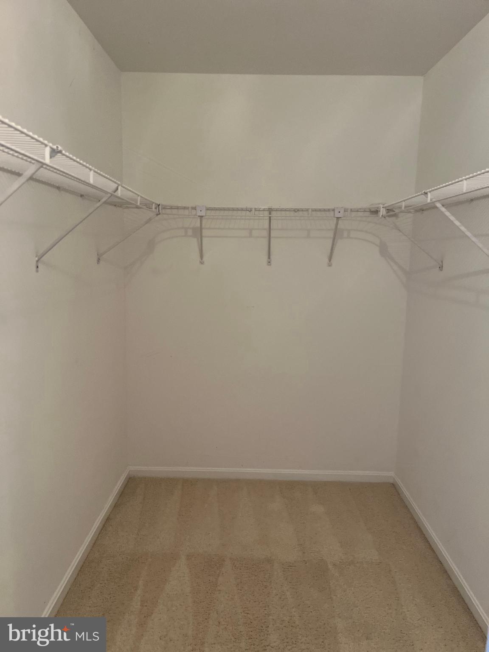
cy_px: 326
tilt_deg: -8.4
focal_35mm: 26
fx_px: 490
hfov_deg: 53.1
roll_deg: -1.8
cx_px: 244
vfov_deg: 67.3
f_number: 1.6
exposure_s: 1/60
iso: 320
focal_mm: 5.1
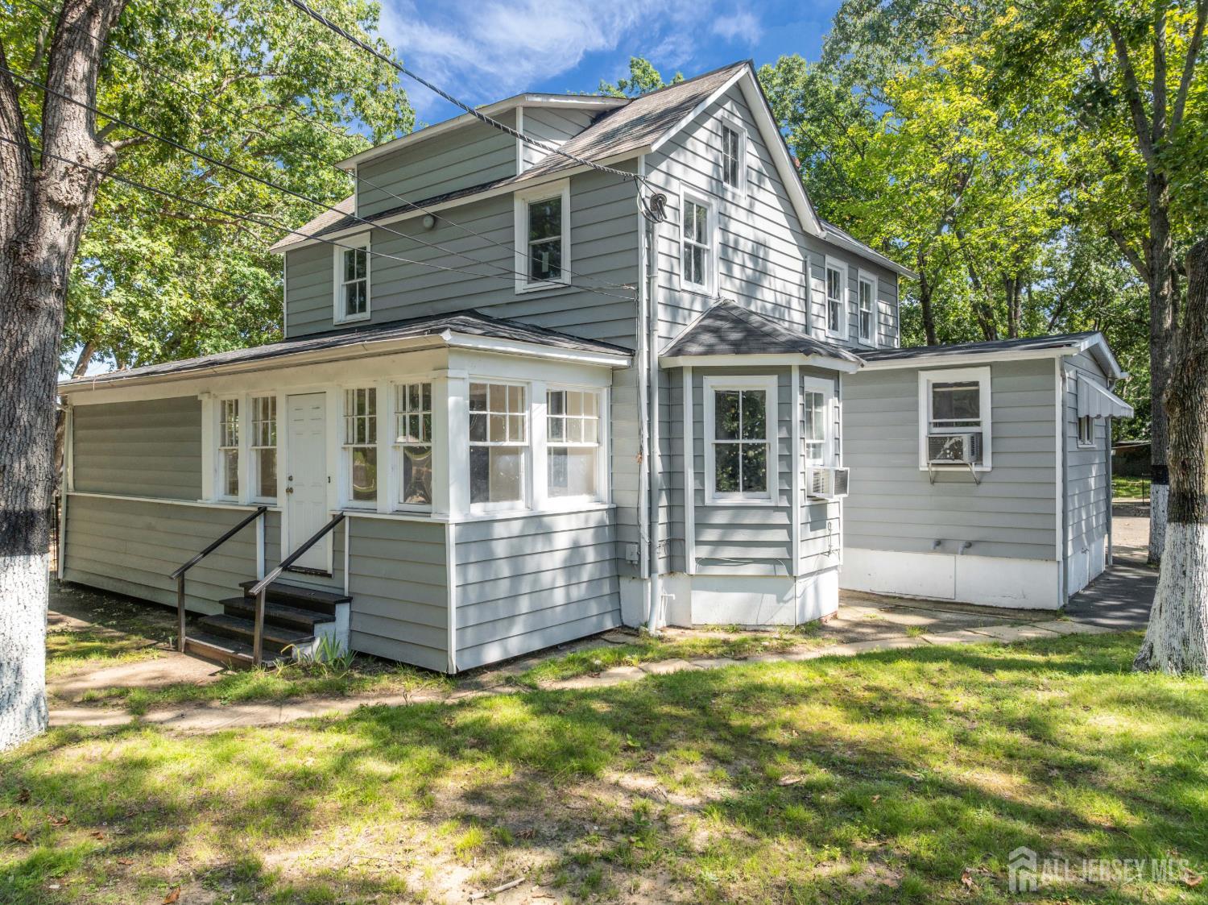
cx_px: 604
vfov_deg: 56.8
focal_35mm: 24
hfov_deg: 71.6
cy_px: 452
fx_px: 837
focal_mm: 12.29
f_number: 2.8
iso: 180
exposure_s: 1/800
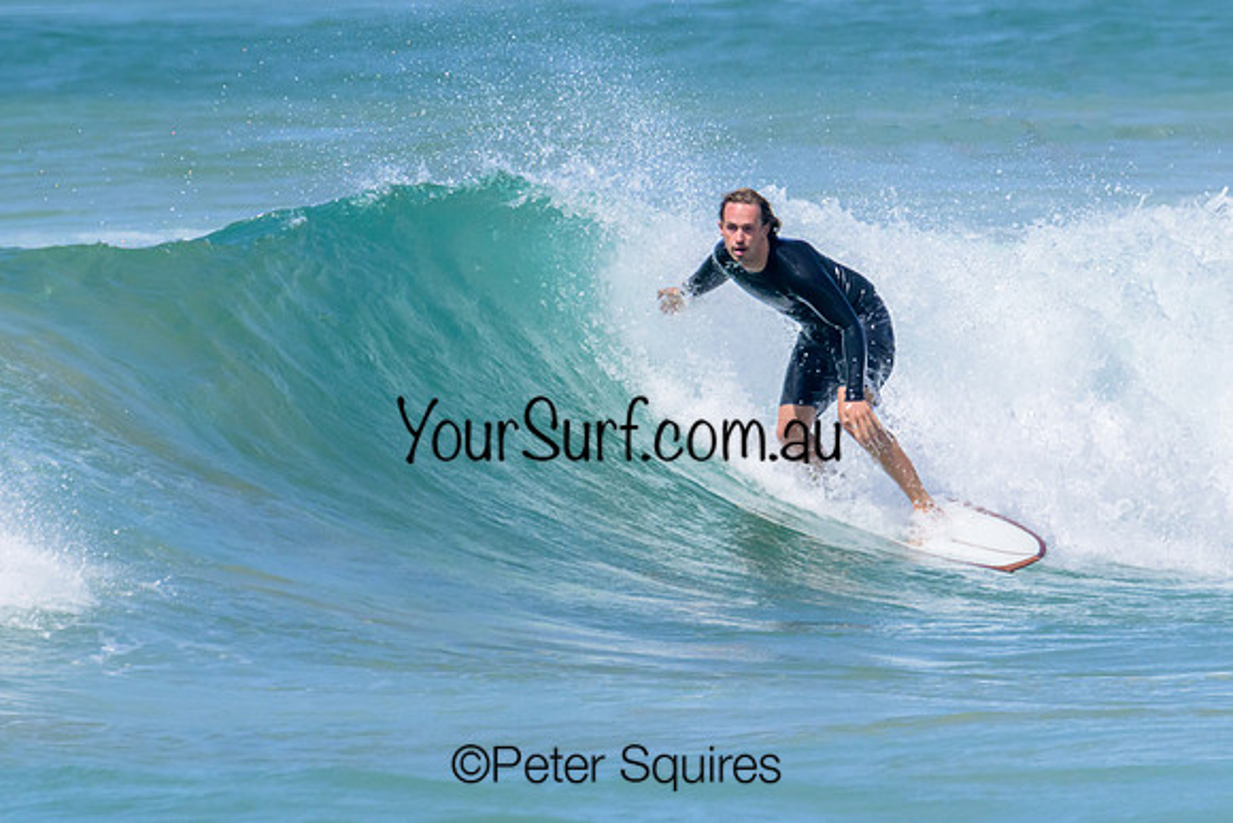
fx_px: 37230
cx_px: 711
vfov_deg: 1.3
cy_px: 346
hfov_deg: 1.9
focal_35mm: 1087
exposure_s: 1/2000
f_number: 16
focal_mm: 800
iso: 1400
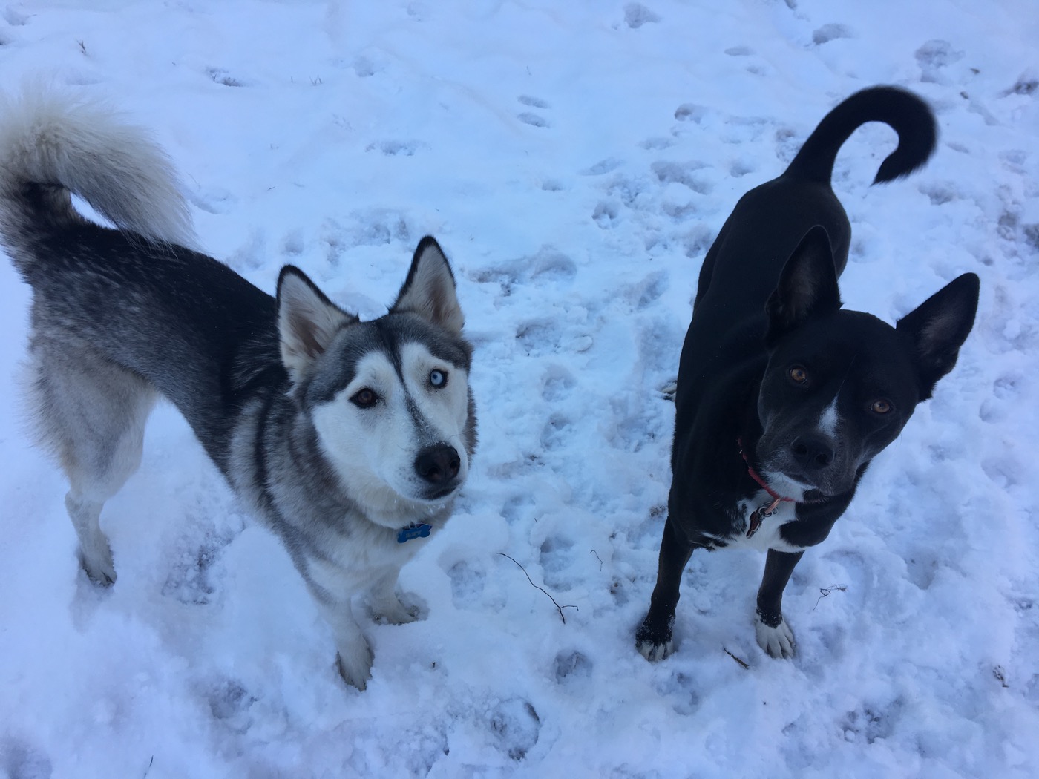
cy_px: 390
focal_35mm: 29
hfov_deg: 61.7
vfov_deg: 48.2
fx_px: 870
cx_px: 520
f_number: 2.2
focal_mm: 4.15
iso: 25
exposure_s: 1/249
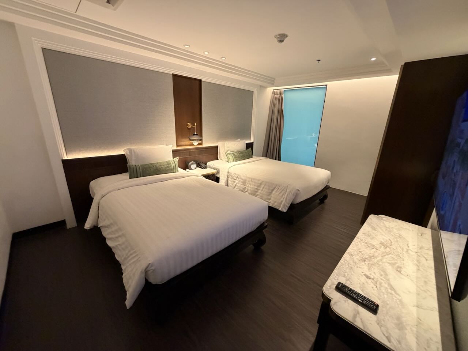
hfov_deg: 102.1
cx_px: 234
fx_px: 189
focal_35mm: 14
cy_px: 176
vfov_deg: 85.7
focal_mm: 2.22
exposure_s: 1/60
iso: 400
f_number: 2.2
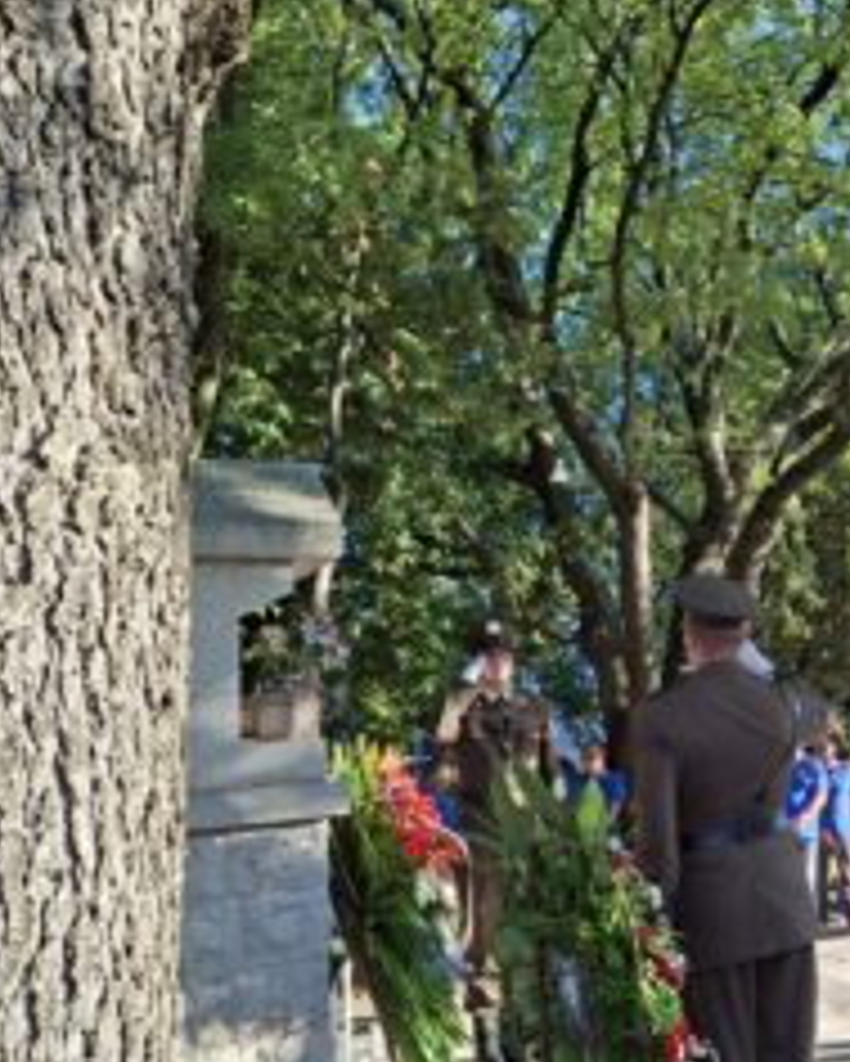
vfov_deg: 47.8
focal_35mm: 38
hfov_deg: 36.3
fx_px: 1194
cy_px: 594
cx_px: 792
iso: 32
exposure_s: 1/196
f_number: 1.8
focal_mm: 5.54
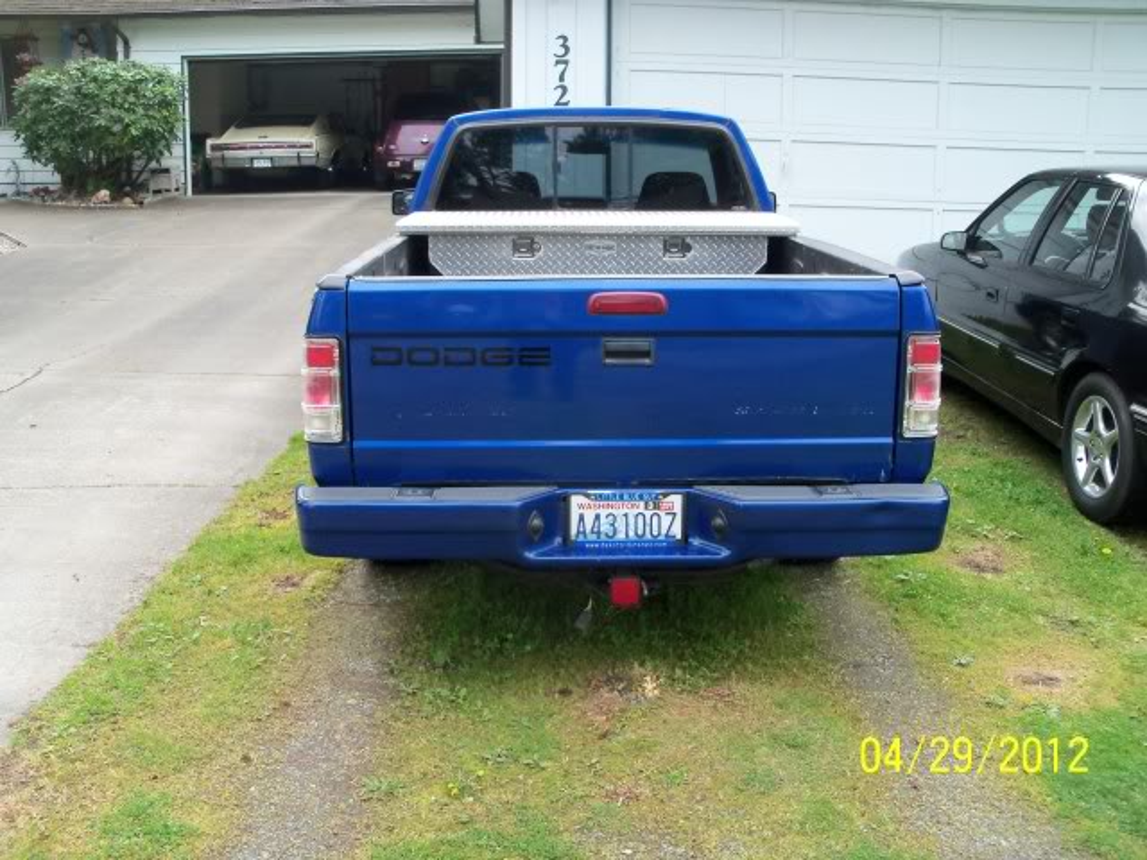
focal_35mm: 35
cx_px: 574
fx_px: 1160
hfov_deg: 52.6
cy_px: 430
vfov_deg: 40.7
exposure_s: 1/125
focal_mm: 6.3
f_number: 3
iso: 80
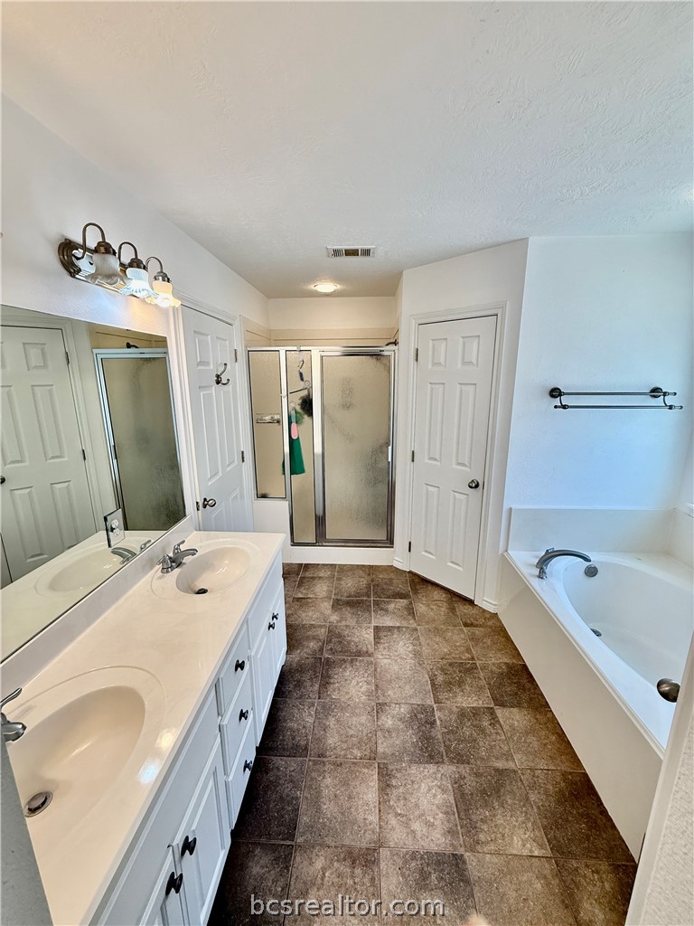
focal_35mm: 14
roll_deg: +0.9
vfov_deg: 102.1
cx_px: 347
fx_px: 374
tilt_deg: -10.9
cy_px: 463
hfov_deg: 85.7
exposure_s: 1/120
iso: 125
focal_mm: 2.22
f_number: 2.2
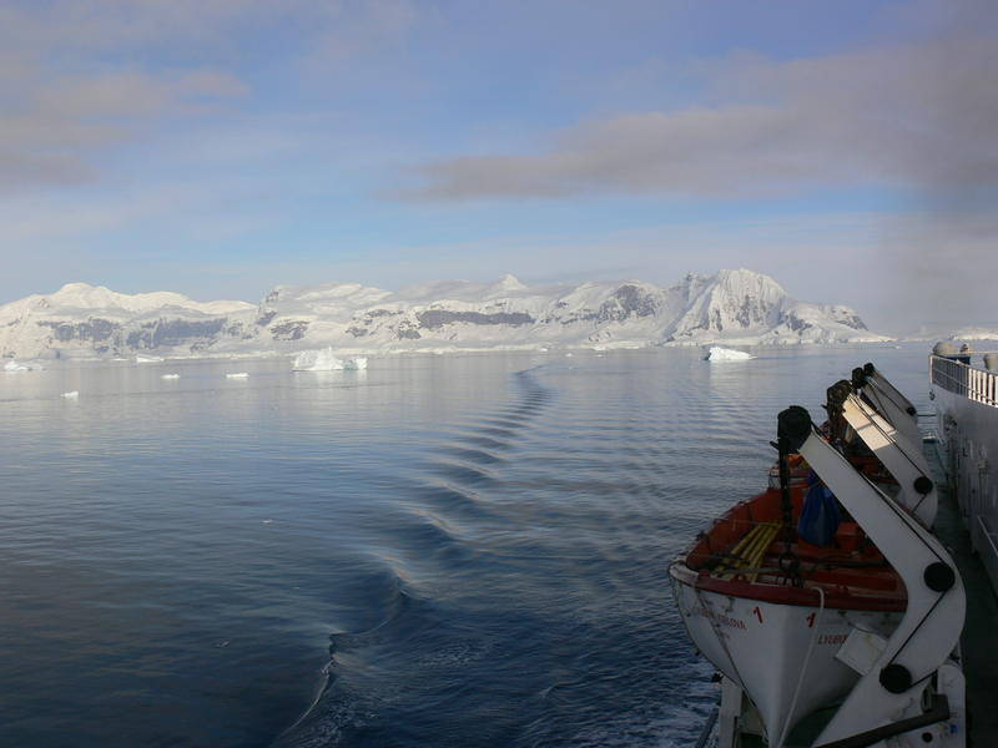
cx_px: 499
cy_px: 374
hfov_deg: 52.6
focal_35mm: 35
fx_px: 1009
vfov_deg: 40.7
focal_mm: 7.5
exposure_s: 1/400
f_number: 6.3
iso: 80
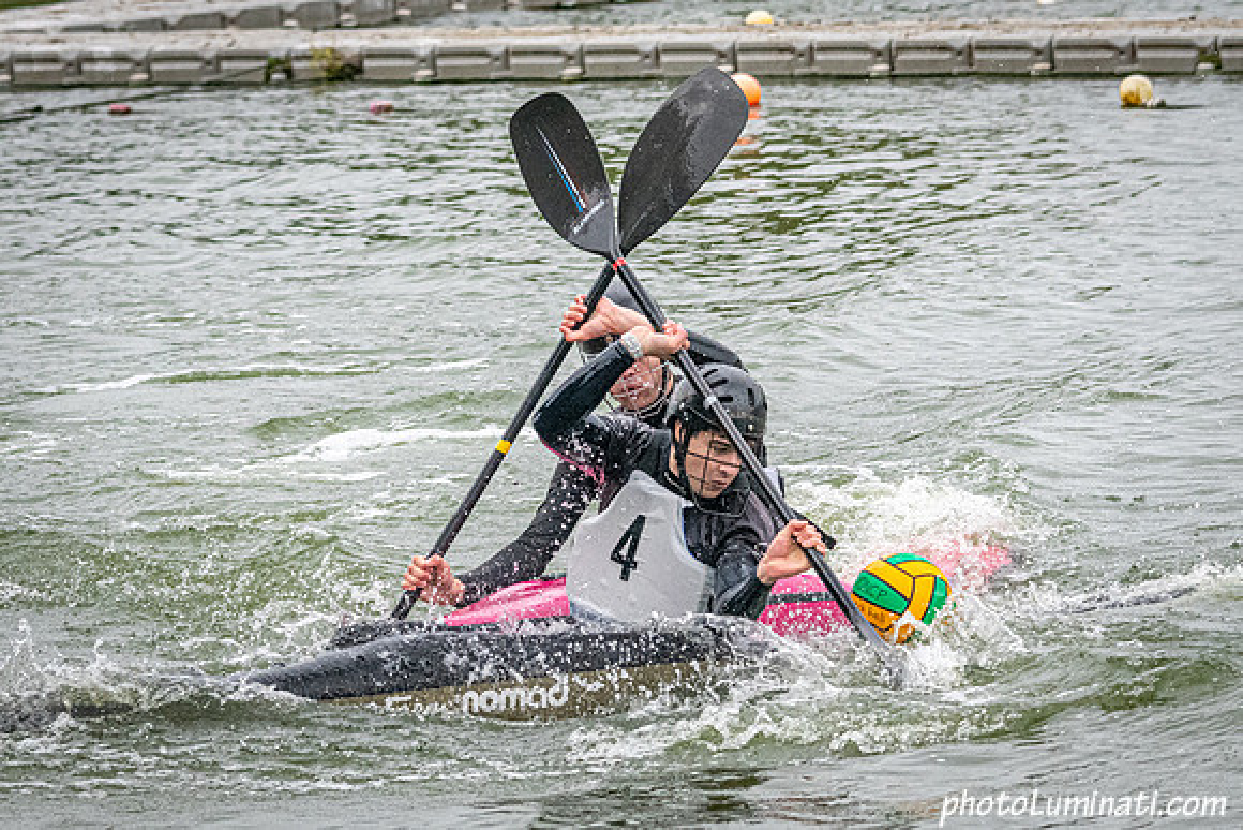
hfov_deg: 7.3
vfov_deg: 4.9
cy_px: 532
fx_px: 9707
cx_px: 564
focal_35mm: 281
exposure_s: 1/2500
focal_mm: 165
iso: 3200
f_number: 8
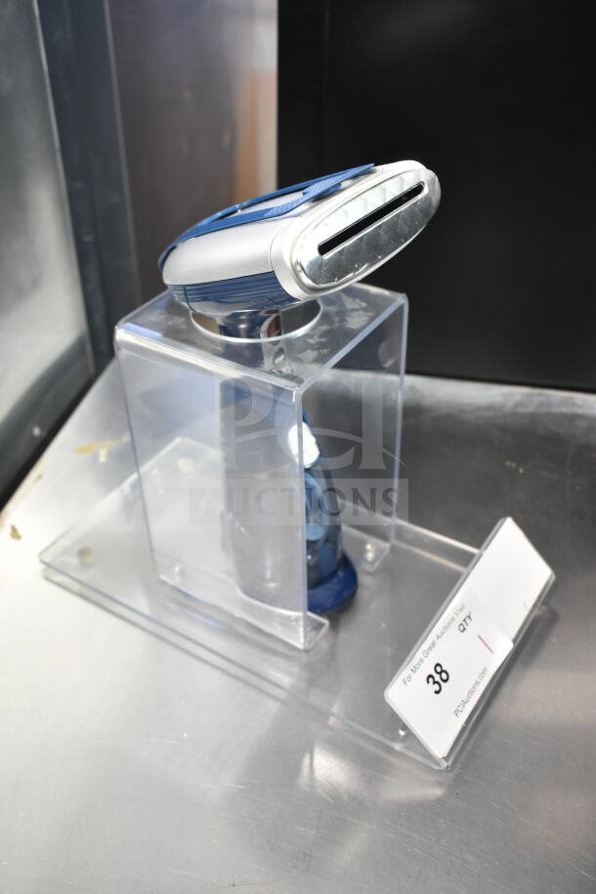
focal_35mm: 36
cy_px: 447
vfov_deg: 53.1
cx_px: 298
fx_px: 893
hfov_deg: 36.9
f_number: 3.8
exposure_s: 1/50
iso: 1600
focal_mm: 24
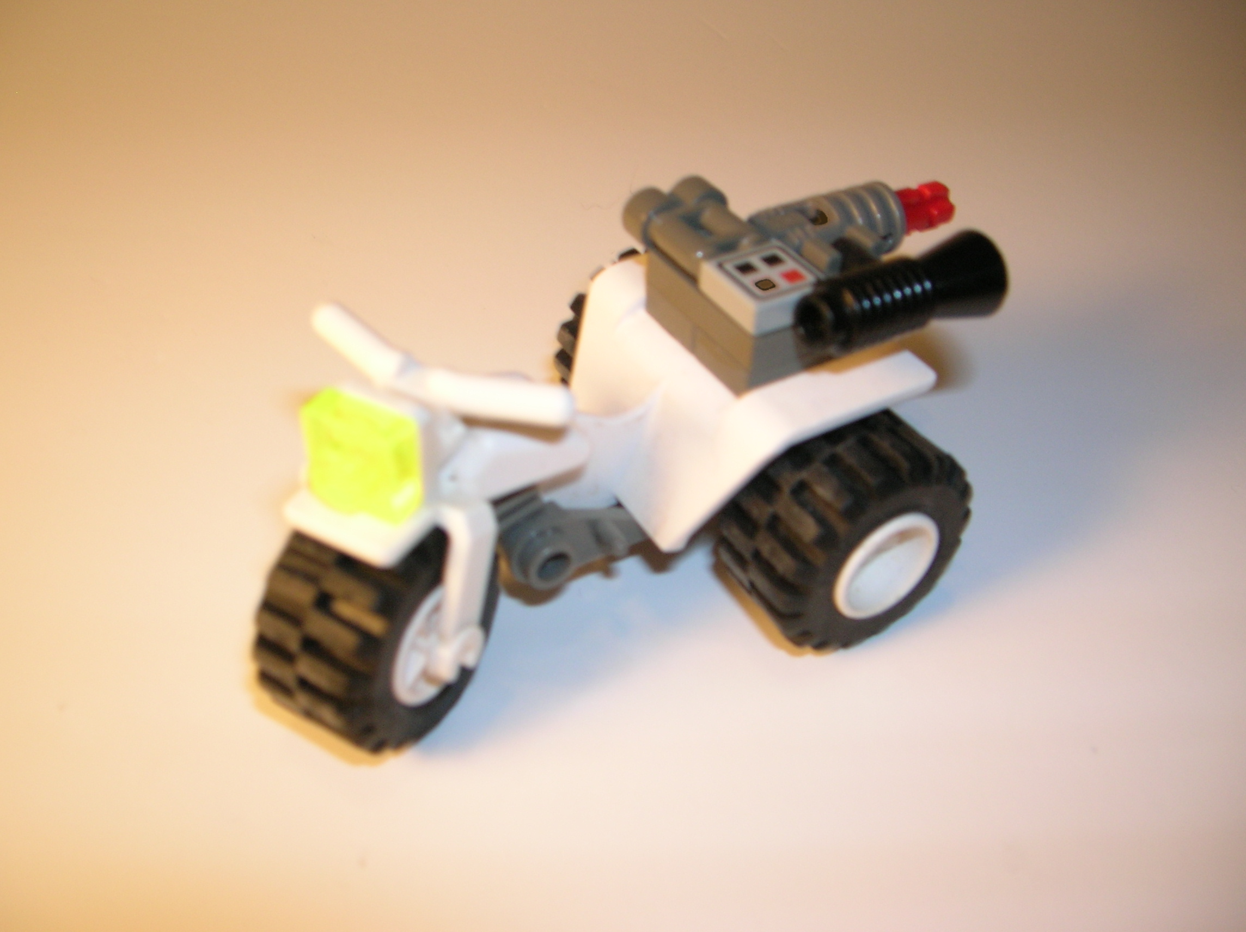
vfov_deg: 41.7
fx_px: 1223
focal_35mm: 34
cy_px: 466
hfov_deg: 54.0
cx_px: 623
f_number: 2.9
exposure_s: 1/28.8
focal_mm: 5.7
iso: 86
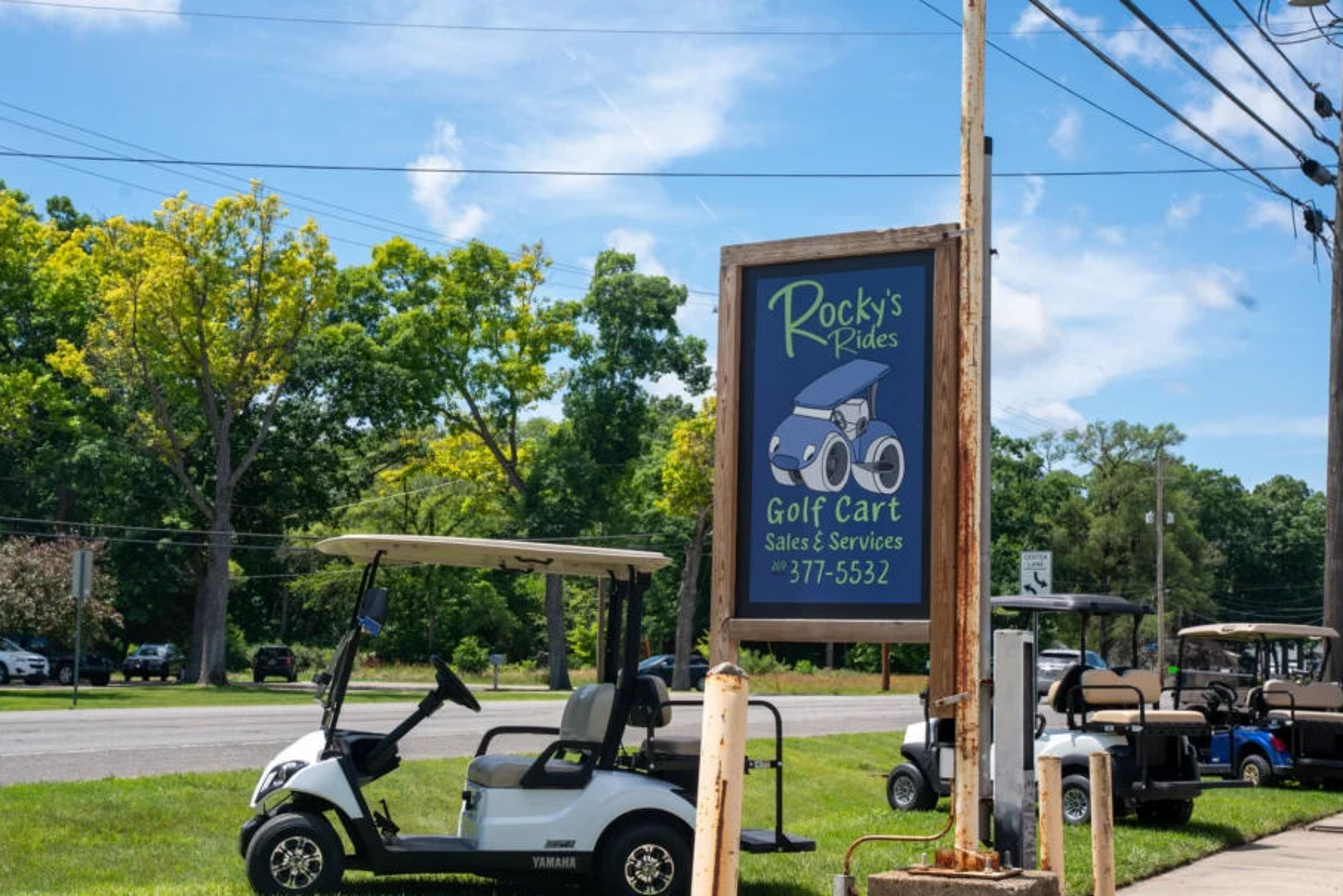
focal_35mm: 55
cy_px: 482
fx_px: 2052
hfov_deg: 36.2
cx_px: 637
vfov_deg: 24.6
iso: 100
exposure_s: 1/125
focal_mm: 48.7
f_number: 9
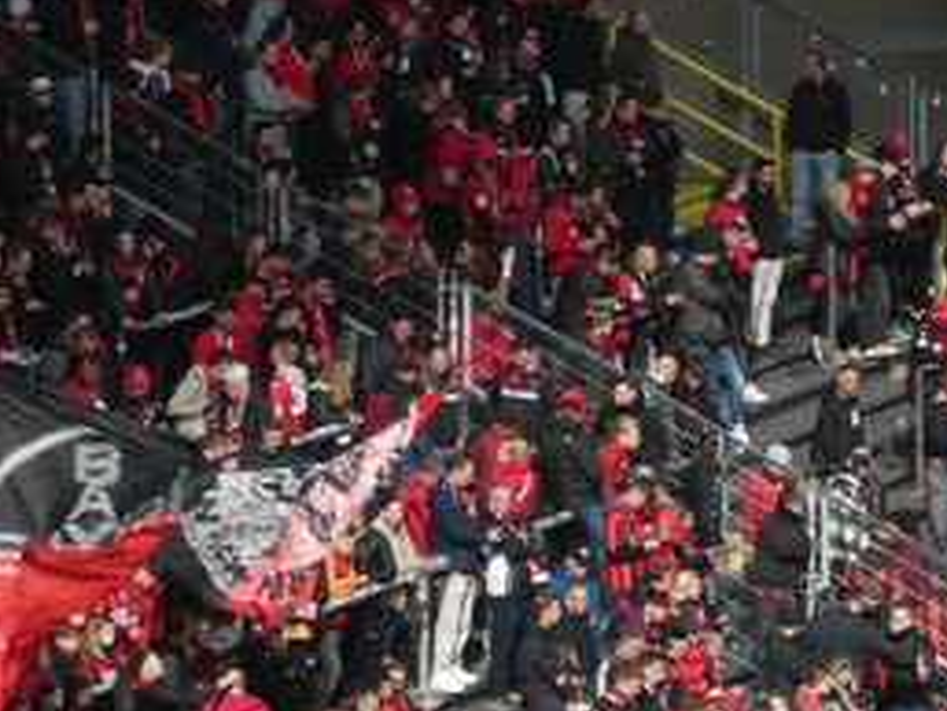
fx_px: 14588
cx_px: 468
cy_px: 866
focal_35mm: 533
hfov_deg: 3.7
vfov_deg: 2.8
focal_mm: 38.4
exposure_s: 1/100
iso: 80
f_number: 5.6
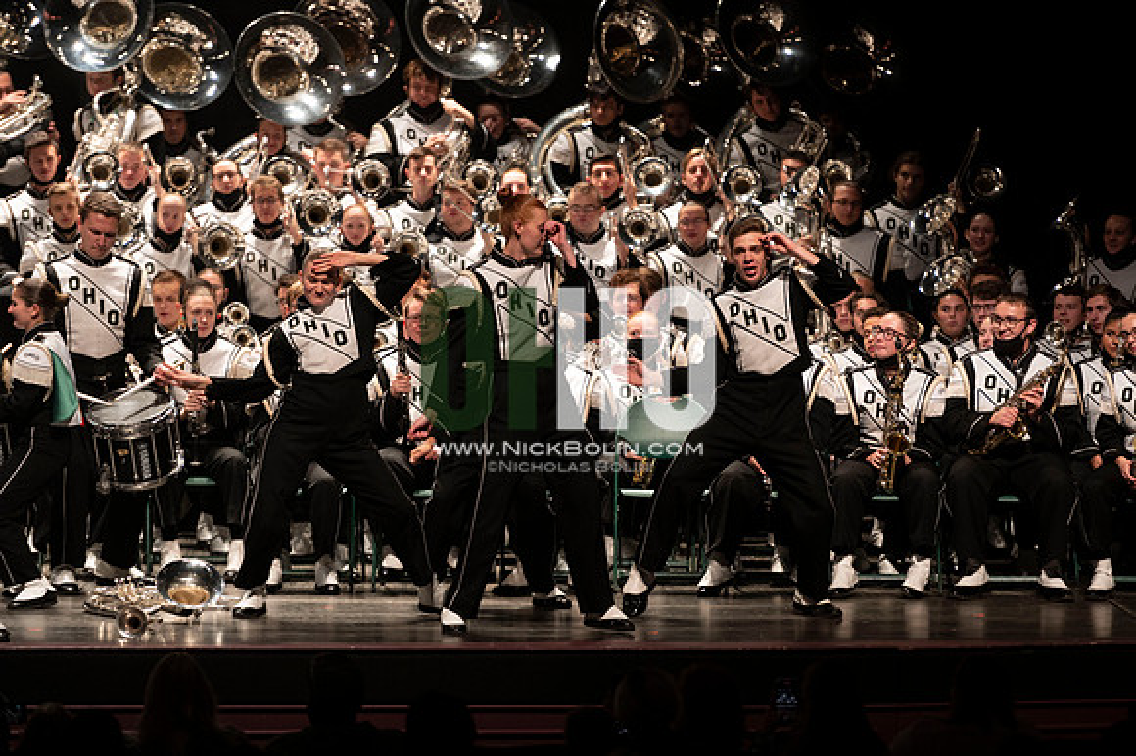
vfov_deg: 6.9
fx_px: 6307
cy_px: 378
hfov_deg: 10.3
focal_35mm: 200
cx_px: 568
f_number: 2.8
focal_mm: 200
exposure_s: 1/500
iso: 2500
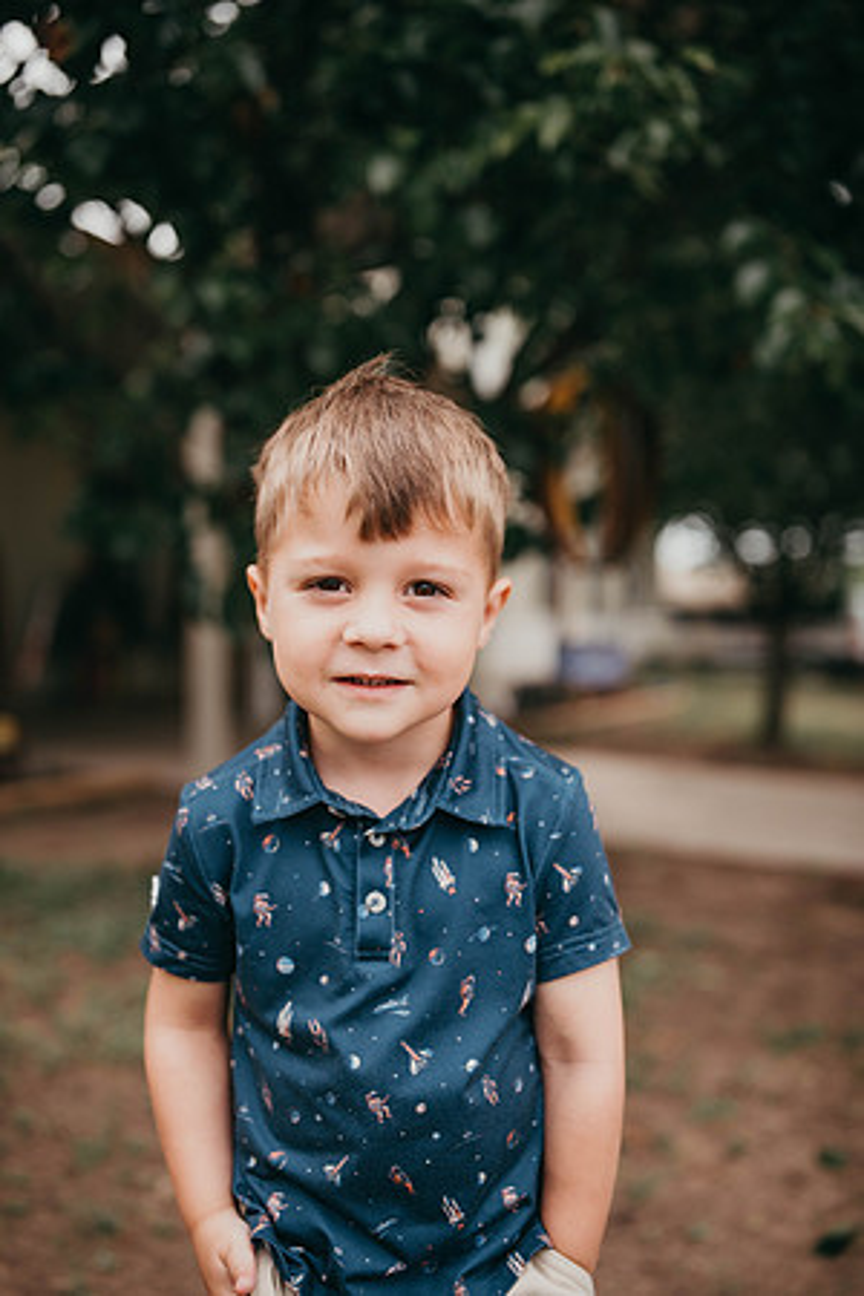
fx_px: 1260
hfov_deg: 37.9
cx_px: 432
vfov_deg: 54.4
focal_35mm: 35
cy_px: 648
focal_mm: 35
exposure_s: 1/2000
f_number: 1.8
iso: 50
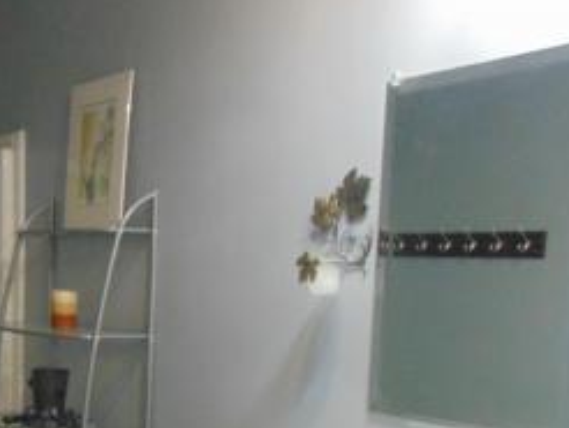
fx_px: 971
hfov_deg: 31.8
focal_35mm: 59
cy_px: 423
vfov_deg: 23.8
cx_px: 109
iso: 320
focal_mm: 4.5
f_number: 3
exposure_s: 1/30
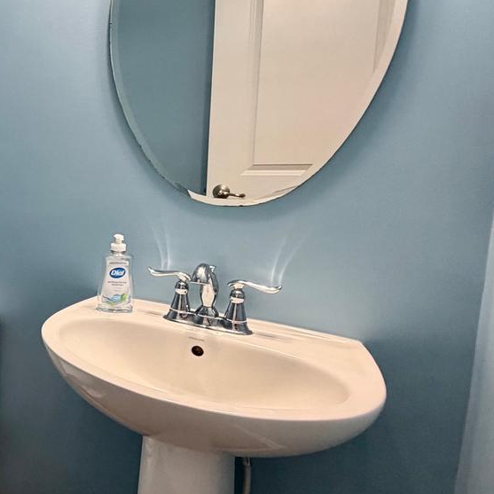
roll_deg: +2.6
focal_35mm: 32
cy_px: 220
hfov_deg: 37.8
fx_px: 517
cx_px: -104
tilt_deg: -6.1
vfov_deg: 51.0
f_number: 2.2
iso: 200
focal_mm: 2.22
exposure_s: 1/60
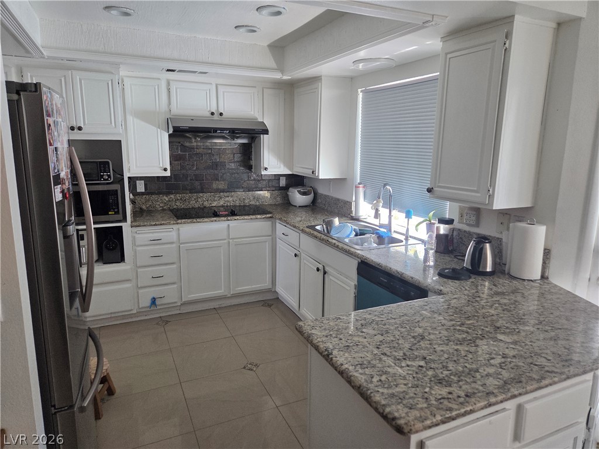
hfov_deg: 73.9
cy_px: 224
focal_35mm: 23
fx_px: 398
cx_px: 300
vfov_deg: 58.9
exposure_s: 1/120
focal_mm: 5.4
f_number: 1.8
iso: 200
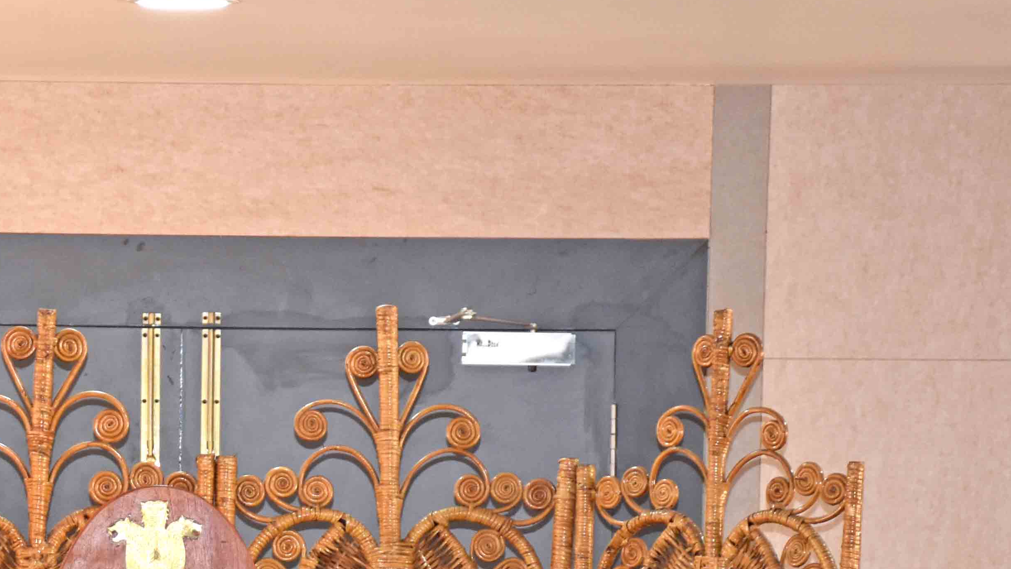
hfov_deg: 7.4
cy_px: 789
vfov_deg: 4.2
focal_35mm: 289
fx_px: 7755
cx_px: 124
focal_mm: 75
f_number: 5
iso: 800
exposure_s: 1/80
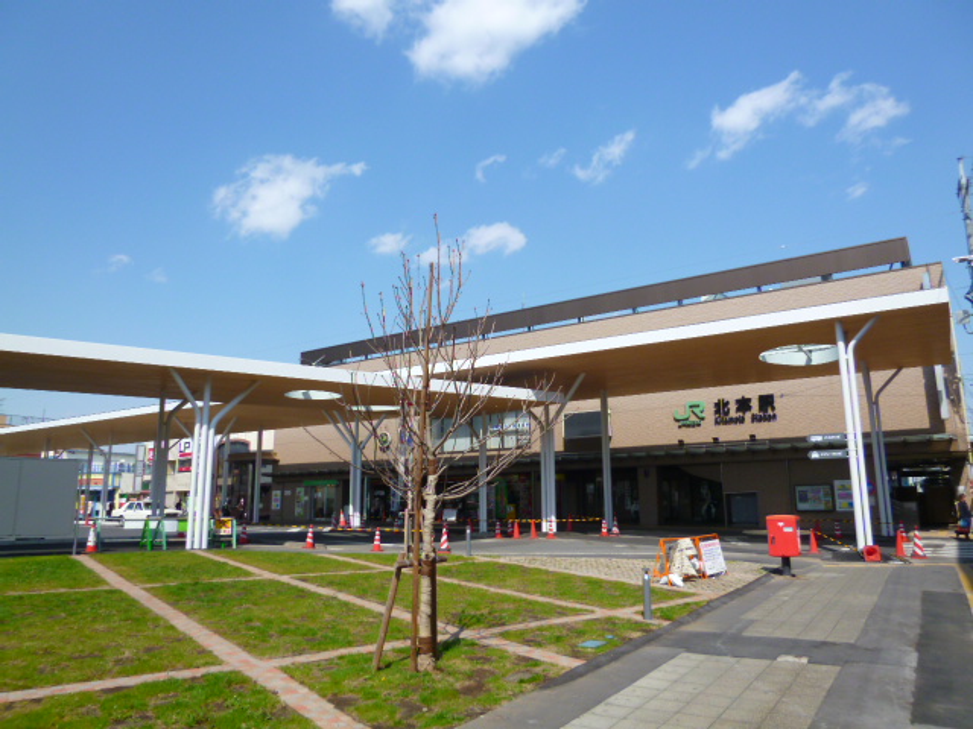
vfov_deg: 56.8
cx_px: 486
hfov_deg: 71.6
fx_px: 675
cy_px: 364
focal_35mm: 24
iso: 100
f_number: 8
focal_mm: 4.3
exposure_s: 1/160
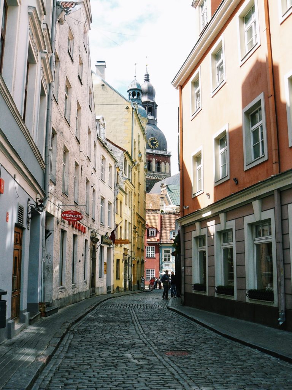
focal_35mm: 36
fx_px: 405
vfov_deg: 51.4
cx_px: 146
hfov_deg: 39.7
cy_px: 195
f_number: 5
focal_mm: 6
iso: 100
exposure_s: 1/250
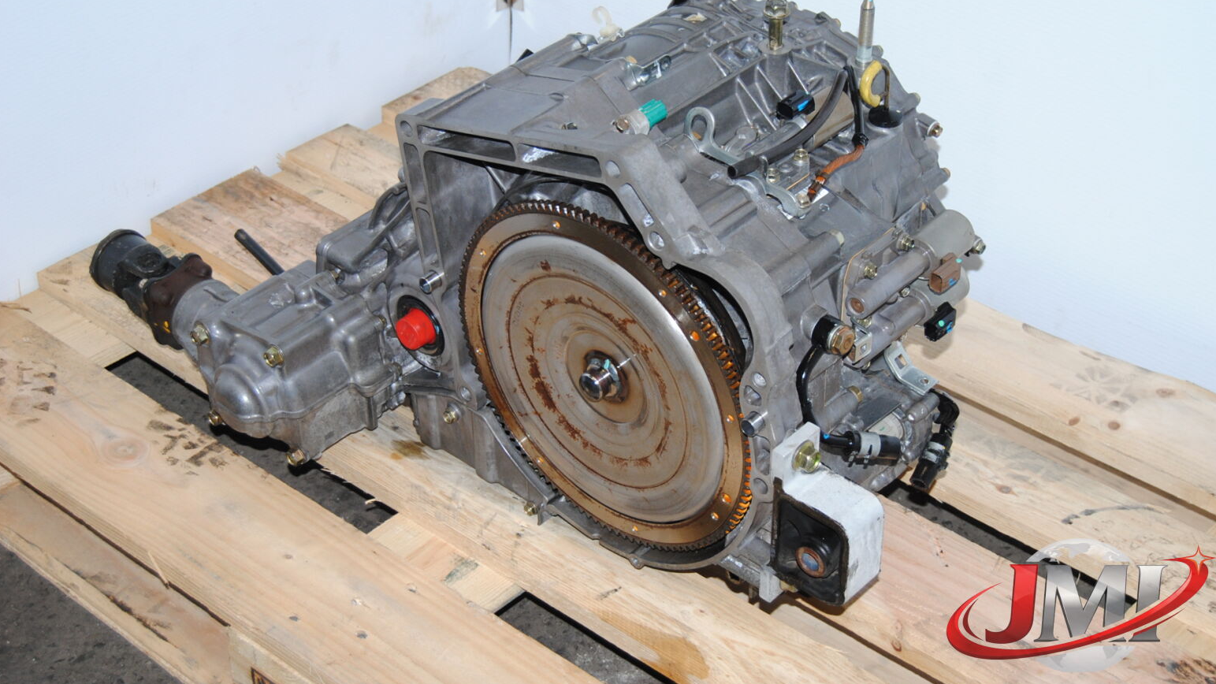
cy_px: 279
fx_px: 1999
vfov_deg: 19.4
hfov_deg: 33.8
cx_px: 612
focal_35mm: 62
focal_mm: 38
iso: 400
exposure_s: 1/200
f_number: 4.8
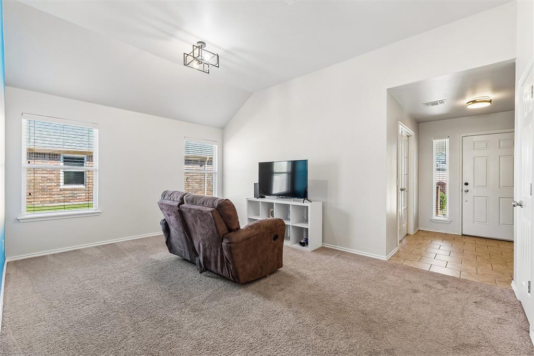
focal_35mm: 15
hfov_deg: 100.4
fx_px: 222
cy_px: 178
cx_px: 267
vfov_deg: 77.3
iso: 100
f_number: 7.1
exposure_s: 1/8
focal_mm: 10
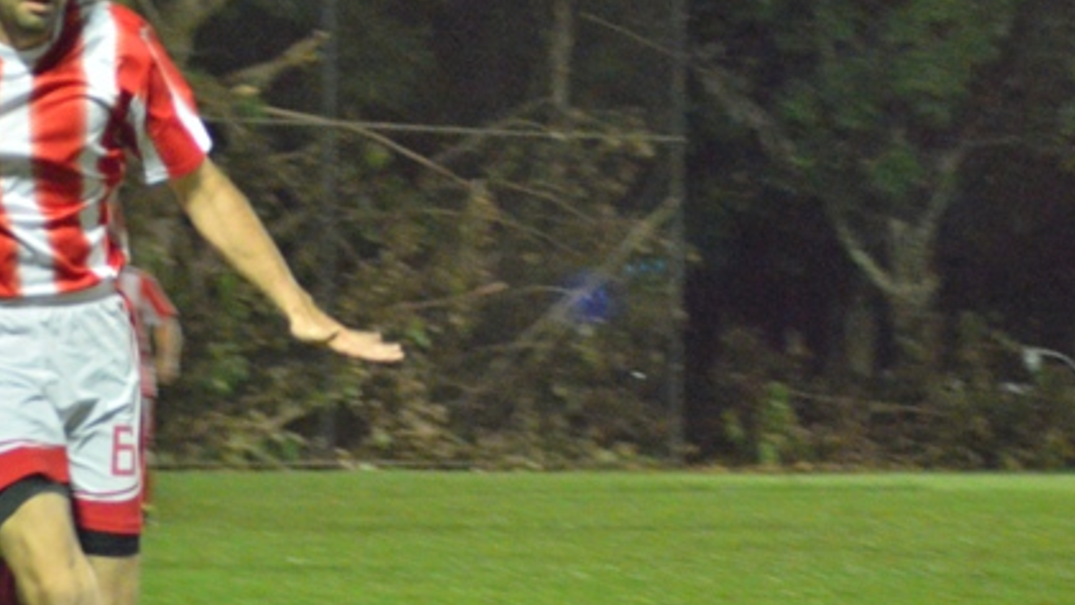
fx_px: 5782
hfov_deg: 10.6
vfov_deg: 6.0
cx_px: 314
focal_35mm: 203
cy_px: 414
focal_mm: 85
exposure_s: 1/100
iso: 6400
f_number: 4
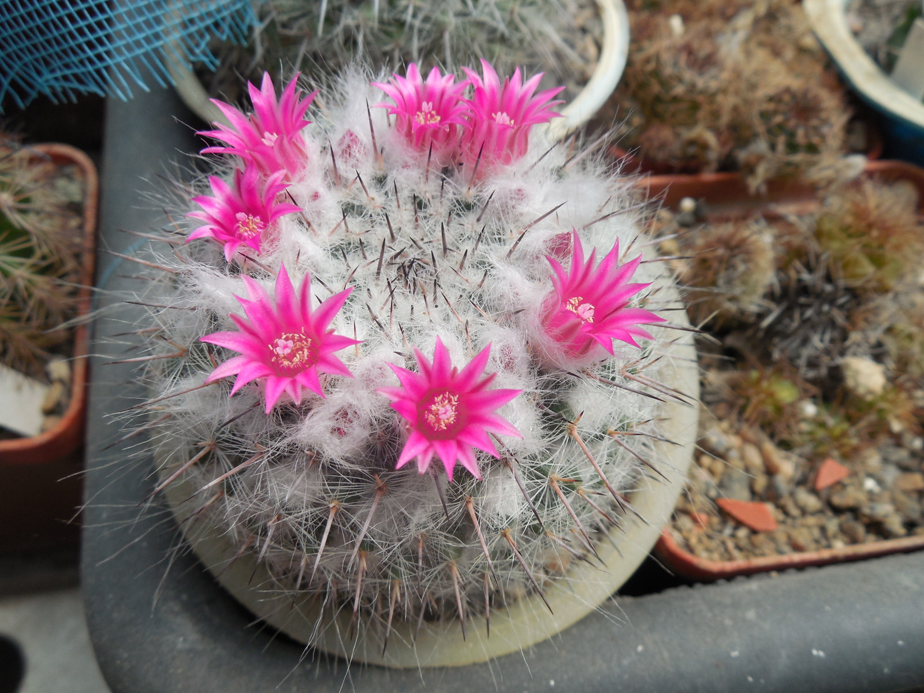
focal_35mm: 31
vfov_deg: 45.4
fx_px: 827
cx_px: 462
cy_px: 346
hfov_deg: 58.4
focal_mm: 5.6
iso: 125
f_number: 3.6
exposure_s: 1/500
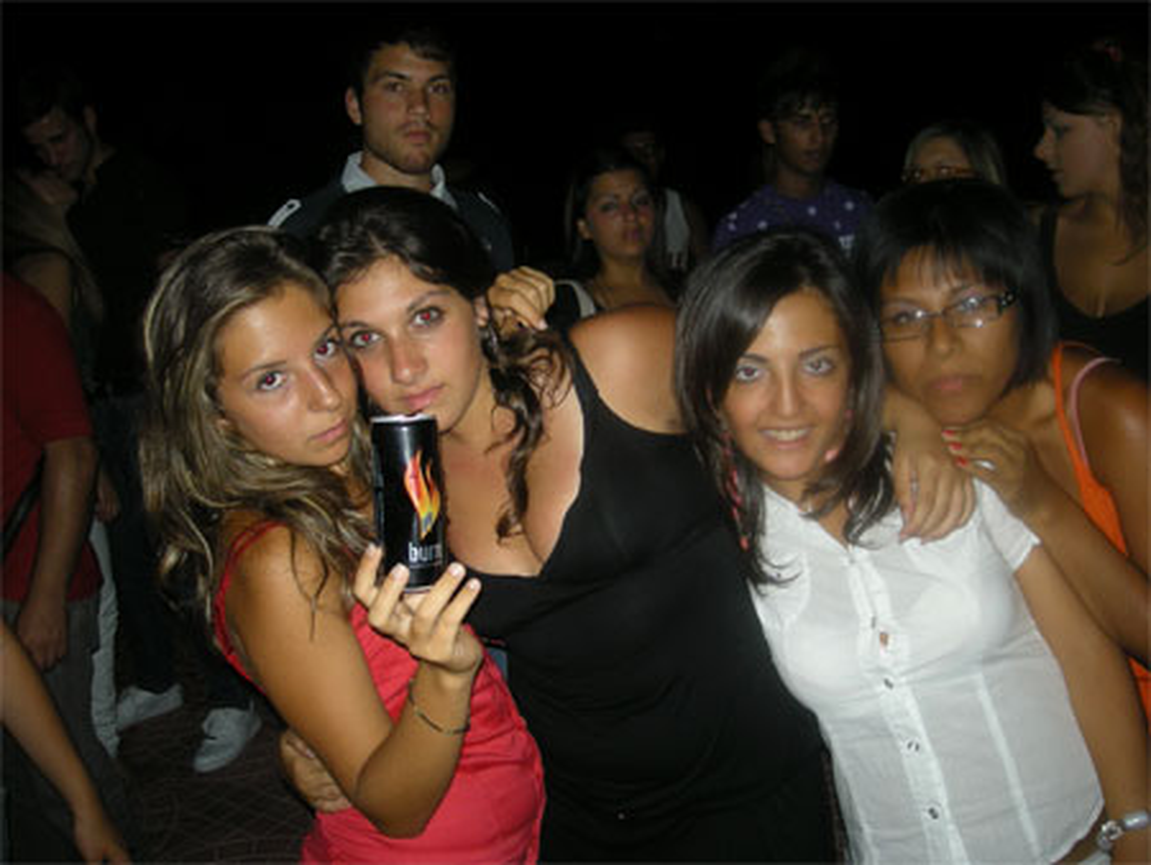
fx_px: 1164
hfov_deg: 52.6
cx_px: 576
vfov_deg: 40.7
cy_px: 432
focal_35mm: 35
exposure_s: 1/60
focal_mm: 5.7
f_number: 2.8
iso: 73
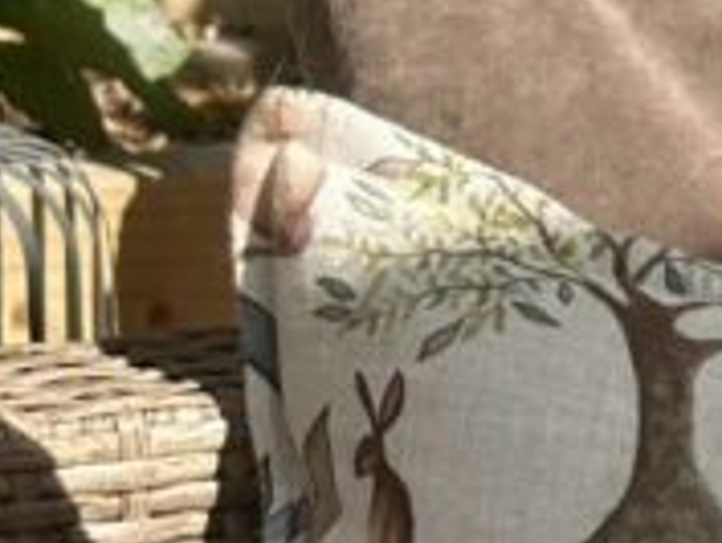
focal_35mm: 278
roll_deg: -3.1
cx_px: 971
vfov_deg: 5.2
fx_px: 5802
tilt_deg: -22.9
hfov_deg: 7.0
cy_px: 1298
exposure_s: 1/3876
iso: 80
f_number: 1.78
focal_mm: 6.86
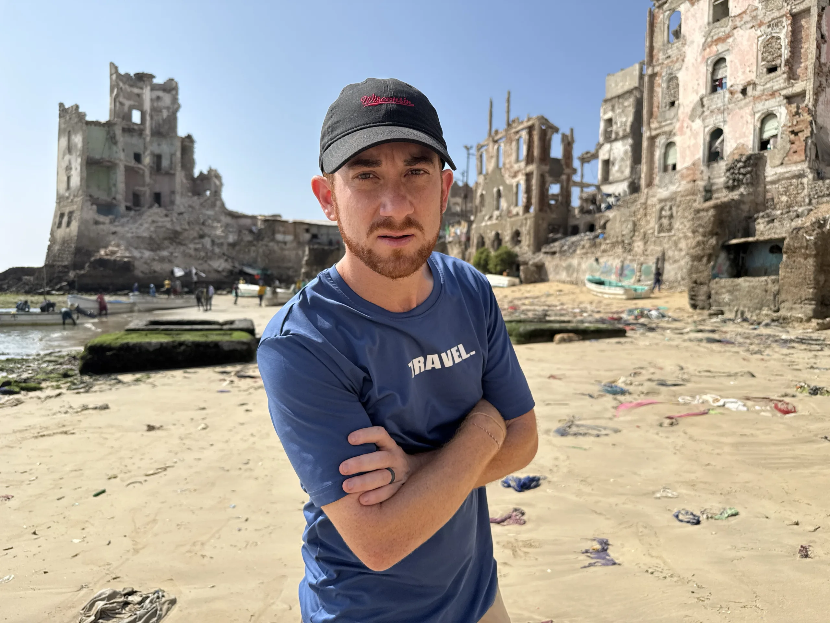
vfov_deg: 56.8
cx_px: 415
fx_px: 575
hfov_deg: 71.6
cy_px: 312
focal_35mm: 24
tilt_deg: -2.0
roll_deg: -0.6
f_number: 1.78
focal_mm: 6.76
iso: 80
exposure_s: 1/5714
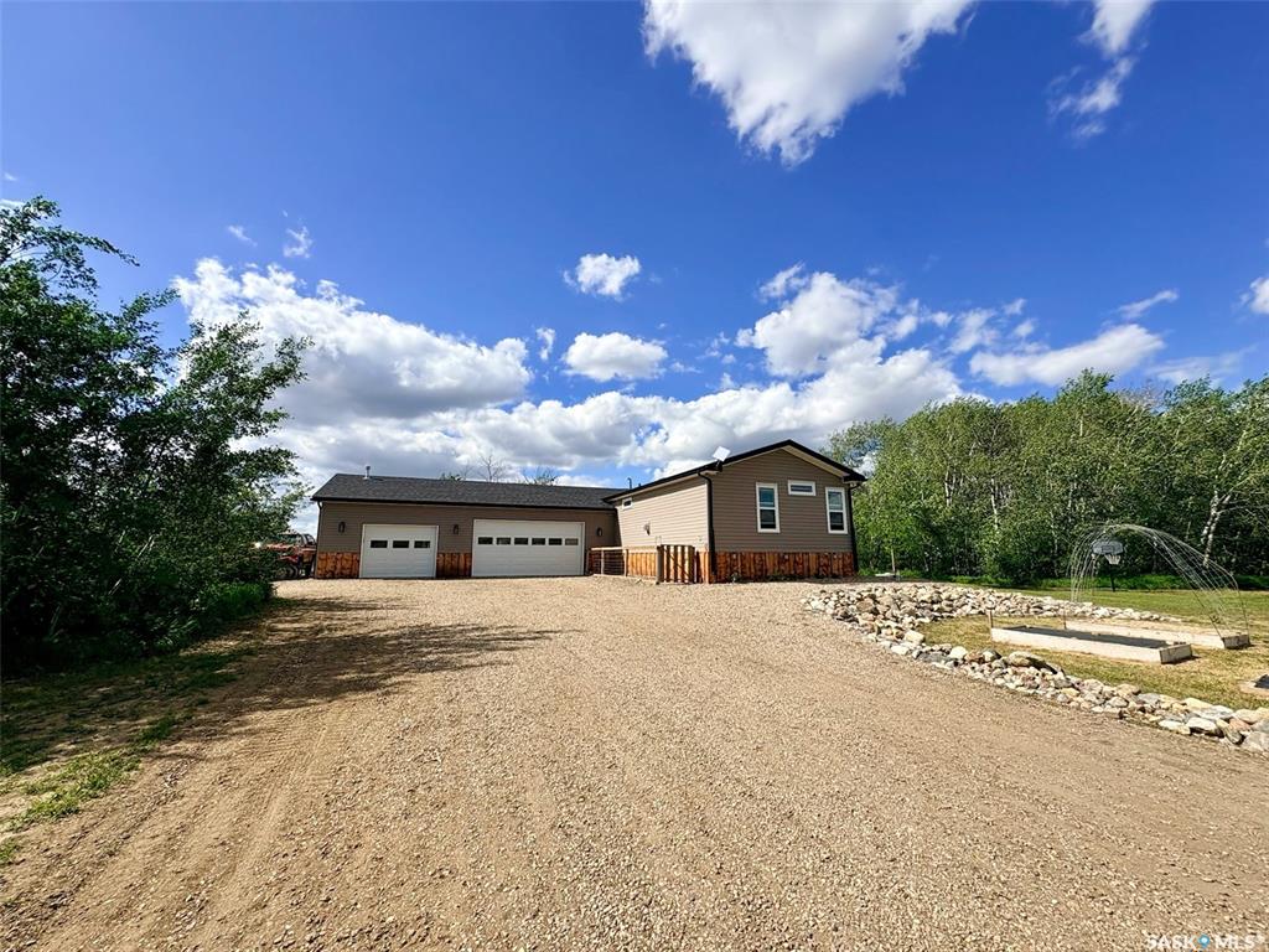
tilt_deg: +11.0
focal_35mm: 14
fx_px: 513
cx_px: 634
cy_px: 476
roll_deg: +0.2
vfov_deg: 85.7
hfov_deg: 102.1
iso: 50
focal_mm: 2.22
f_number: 2.2
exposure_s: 1/3390
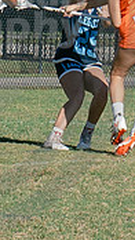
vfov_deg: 2.9
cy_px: 10
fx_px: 4794
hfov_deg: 1.6
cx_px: 15
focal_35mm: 754
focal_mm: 70
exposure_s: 1/1600
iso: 250
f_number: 5.6
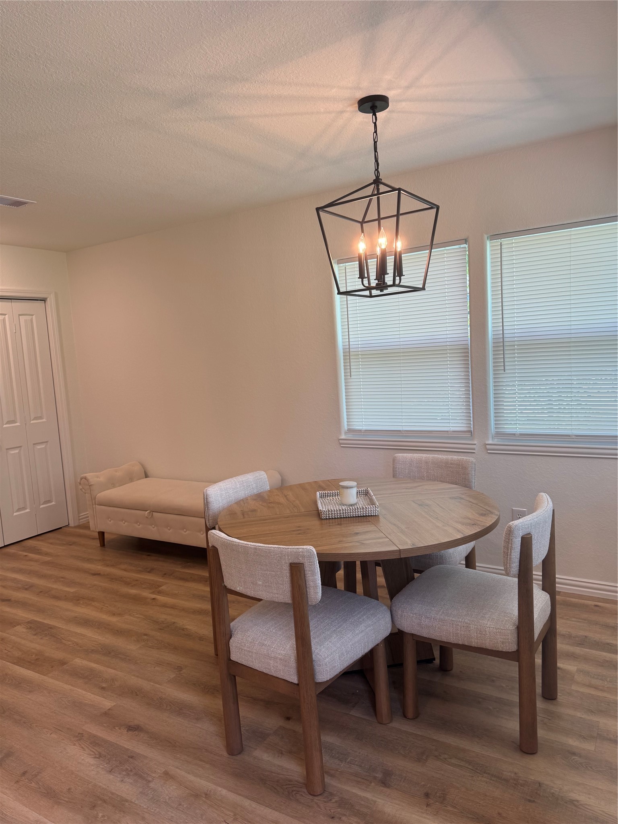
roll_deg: +3.8
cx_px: 309
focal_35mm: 24
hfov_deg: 56.8
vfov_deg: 71.6
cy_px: 412
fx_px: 571
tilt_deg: -5.7
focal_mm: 6.76
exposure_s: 1/120
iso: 64
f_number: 1.78
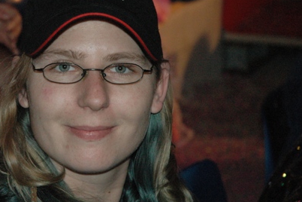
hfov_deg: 12.3
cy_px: 65
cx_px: 98
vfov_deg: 8.2
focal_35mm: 167
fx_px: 1401
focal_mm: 70
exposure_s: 1/60
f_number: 5
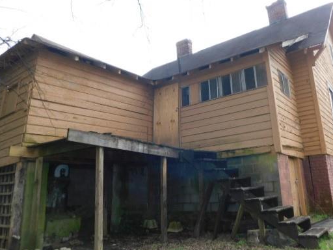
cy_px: 111
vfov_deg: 46.7
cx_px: 194
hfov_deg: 59.6
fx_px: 289
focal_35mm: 30
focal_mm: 4.1
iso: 125
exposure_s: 1/400
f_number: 3
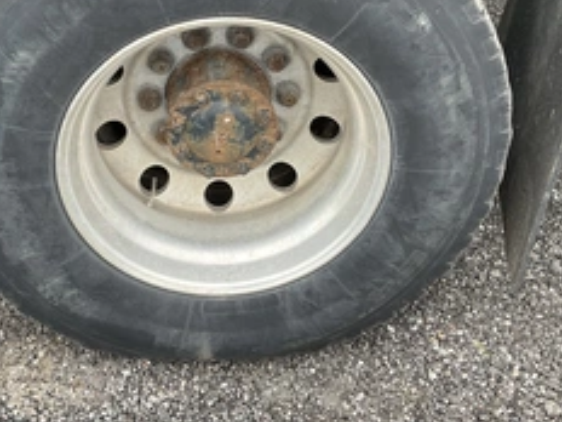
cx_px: 235
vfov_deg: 28.4
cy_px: 80
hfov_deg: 38.1
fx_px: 812
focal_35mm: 50
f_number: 1.8
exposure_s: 1/122
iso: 20
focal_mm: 3
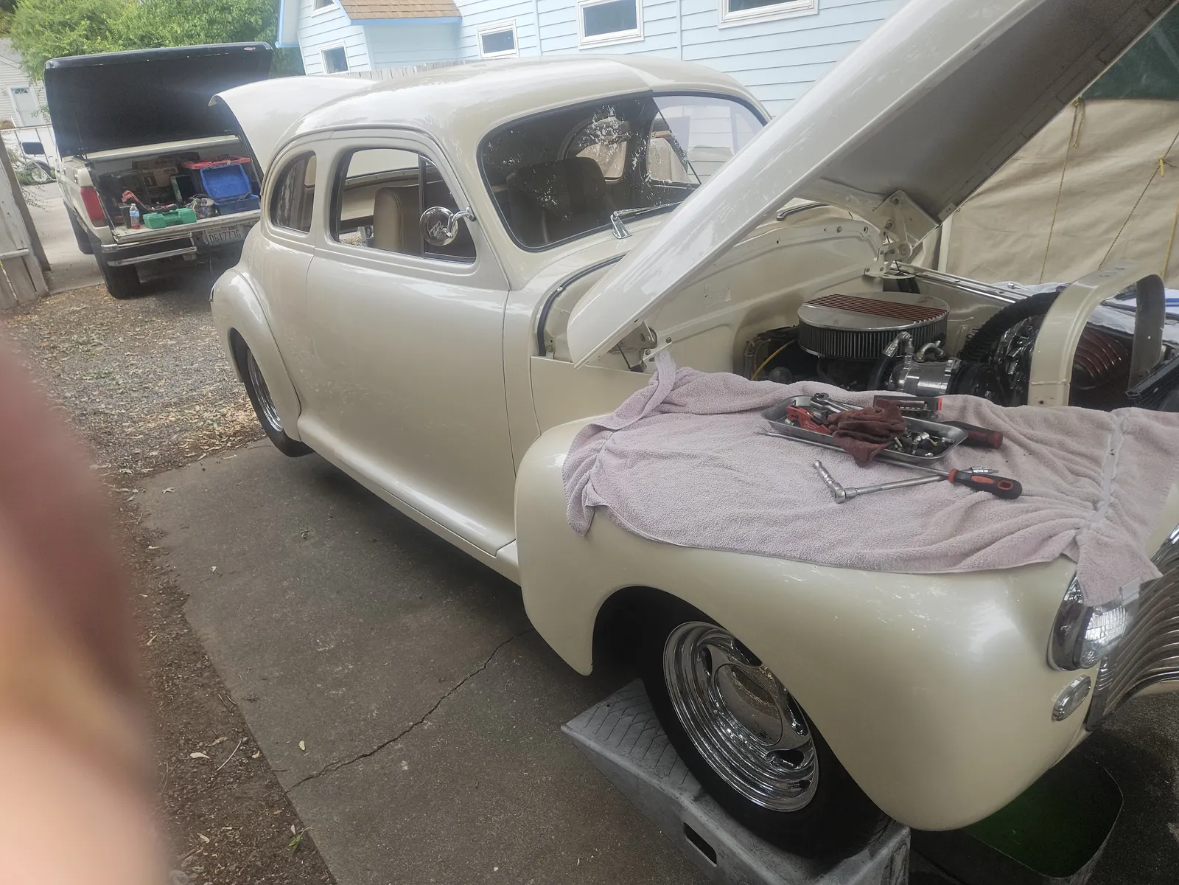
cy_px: 442
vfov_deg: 58.9
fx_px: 783
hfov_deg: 73.9
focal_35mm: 23
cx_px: 590
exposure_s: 1/501
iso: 25
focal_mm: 5.4
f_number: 1.8
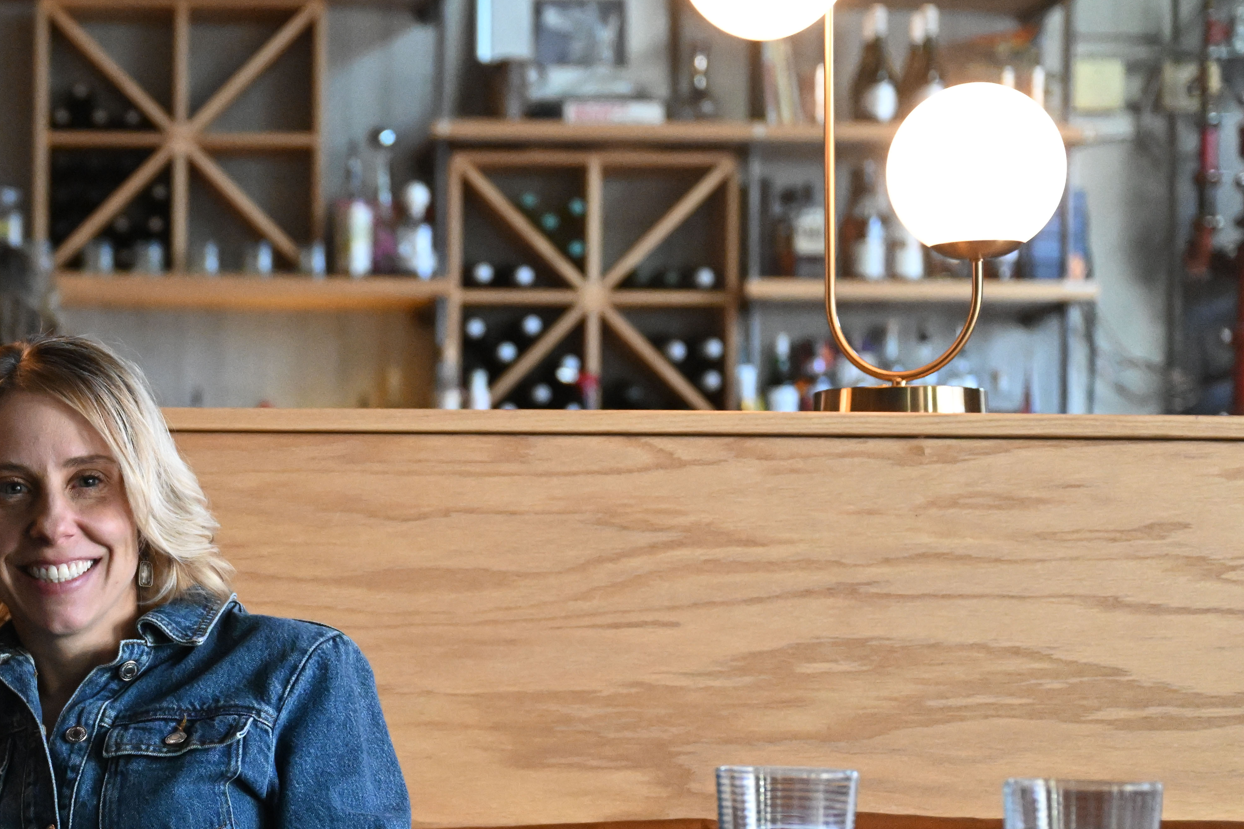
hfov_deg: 20.6
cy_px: 627
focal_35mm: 96
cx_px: 36
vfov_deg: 14.2
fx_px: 3317
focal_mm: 46
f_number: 2.8
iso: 6400
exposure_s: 1/1000
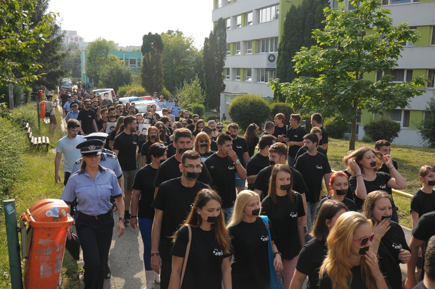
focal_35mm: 42
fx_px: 507
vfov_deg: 31.8
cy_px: 144
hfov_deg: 46.5
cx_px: 218
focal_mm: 28
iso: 200
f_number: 5.6
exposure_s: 1/320
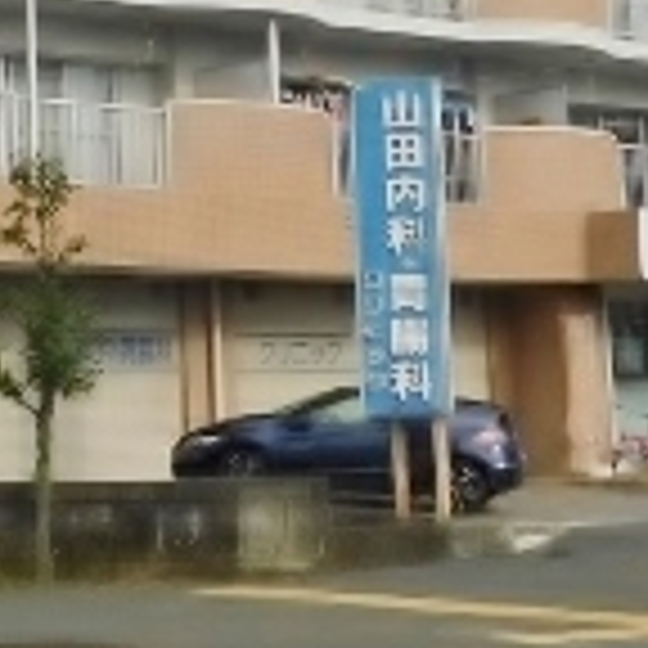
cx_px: 68
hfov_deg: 14.6
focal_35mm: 118
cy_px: -184
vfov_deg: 14.2
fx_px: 2499
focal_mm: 5.3
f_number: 3.2
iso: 125
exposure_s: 1/1250
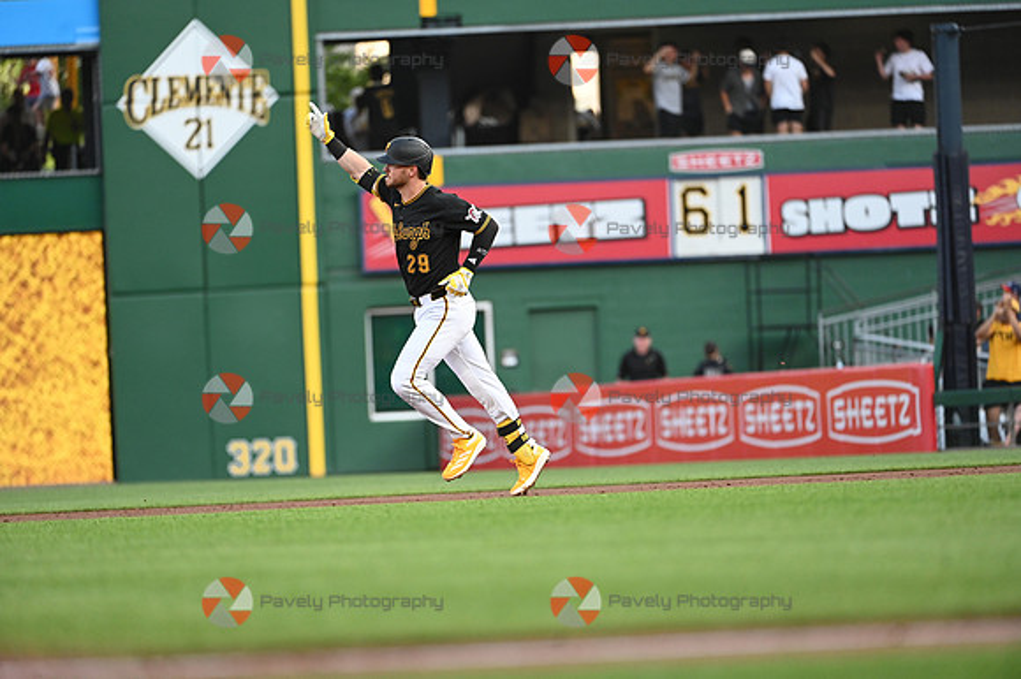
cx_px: 510
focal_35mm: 310
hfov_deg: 6.7
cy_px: 340
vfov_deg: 4.4
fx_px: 8787
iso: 2500
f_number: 4
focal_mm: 310
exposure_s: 1/2000
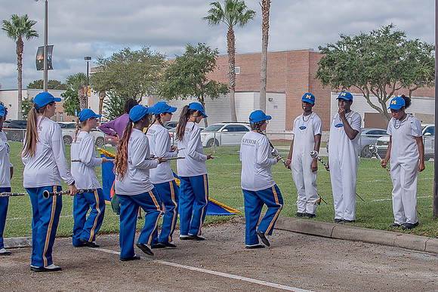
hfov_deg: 27.5
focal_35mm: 73
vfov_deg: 18.7
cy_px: 148
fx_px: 889
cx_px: 304
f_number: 4
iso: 100
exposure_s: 1/1600
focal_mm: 35
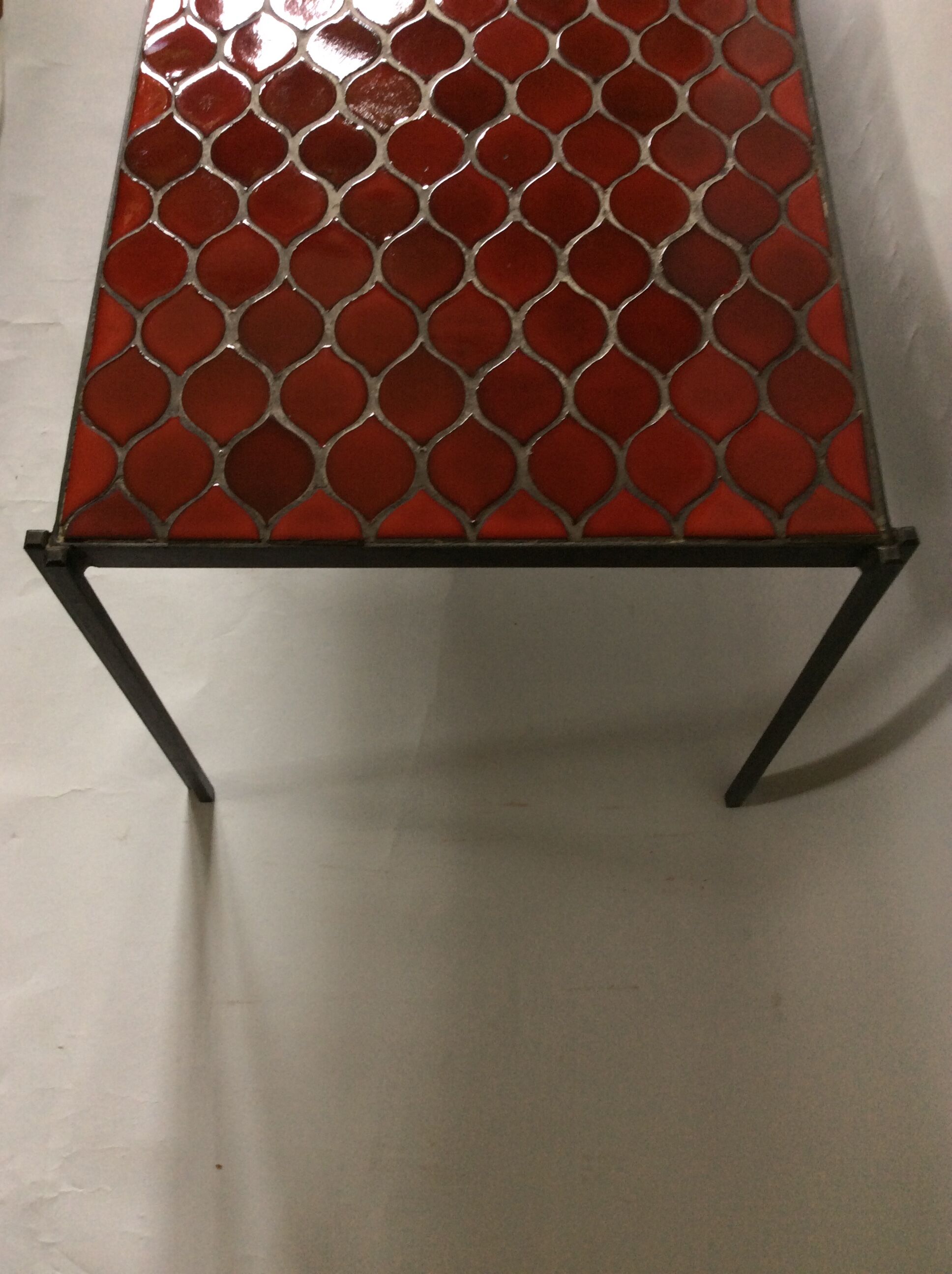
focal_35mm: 32
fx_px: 1177
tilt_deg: -64.7
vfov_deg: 56.9
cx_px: 476
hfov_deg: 44.1
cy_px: 637
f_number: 2.4
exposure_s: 1/25
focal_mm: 3.3
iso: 40
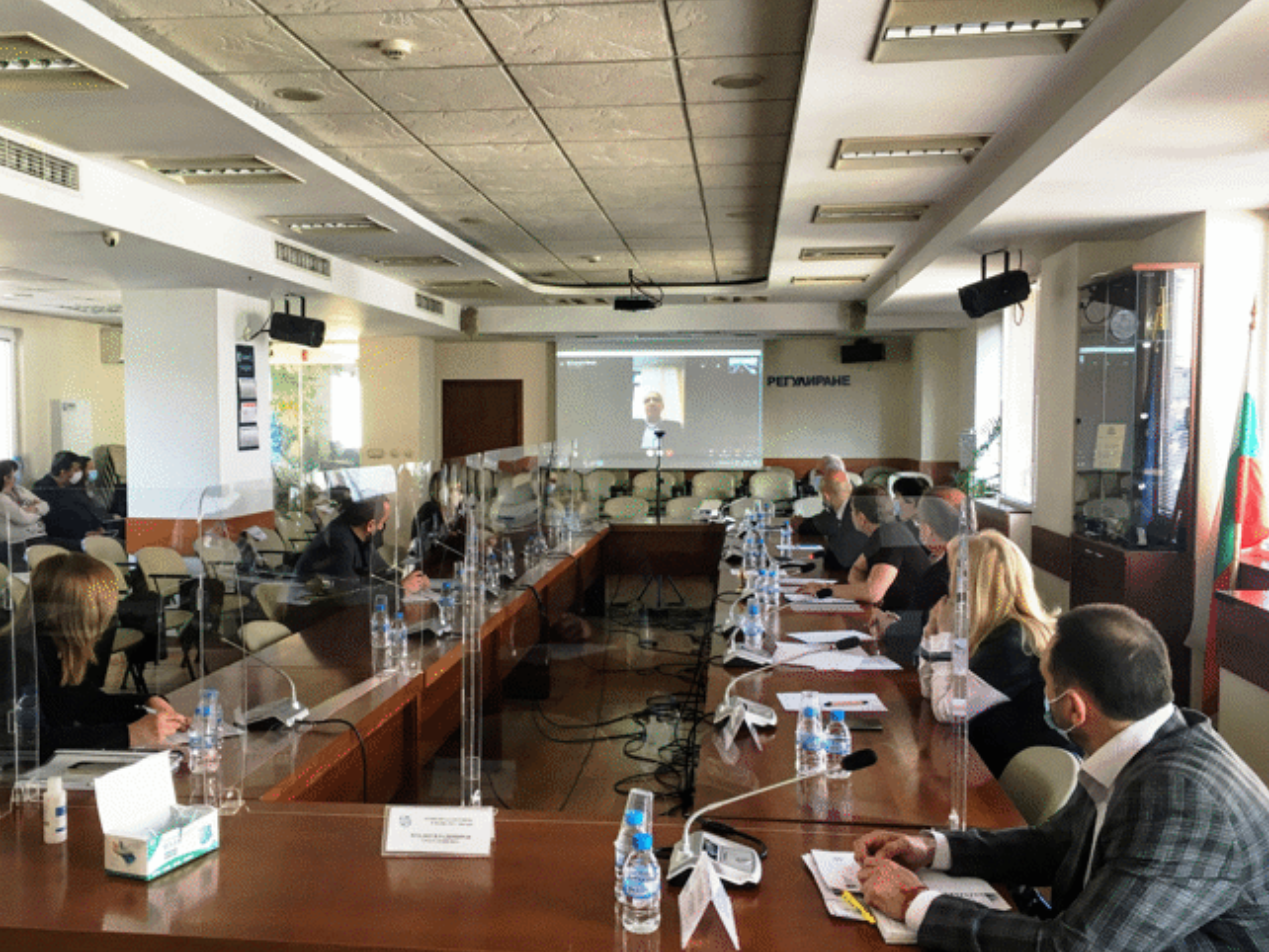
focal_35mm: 33
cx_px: 596
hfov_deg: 55.3
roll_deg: -0.4
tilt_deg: -2.7
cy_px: 490
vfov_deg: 43.0
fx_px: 1210
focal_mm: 4.15
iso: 64
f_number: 2.2
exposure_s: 1/33
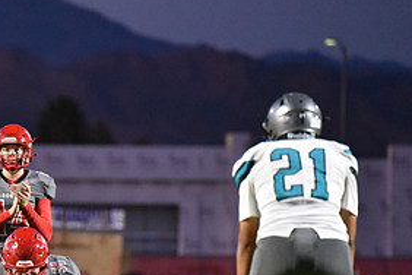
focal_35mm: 412
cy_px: 204
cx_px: 9
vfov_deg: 3.3
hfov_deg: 5.0
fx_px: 4715
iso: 12800
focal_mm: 200
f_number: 2.8
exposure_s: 1/1000
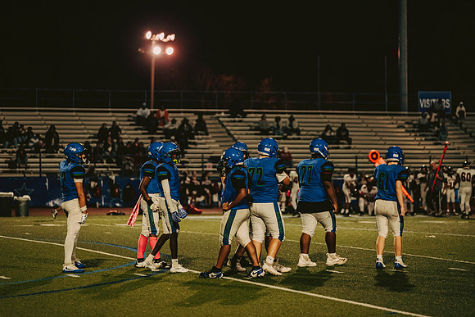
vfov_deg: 10.2
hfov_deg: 15.2
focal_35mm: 135
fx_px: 1782
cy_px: 158
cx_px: 238
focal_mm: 135
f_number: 2.8
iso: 2500
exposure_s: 1/1000
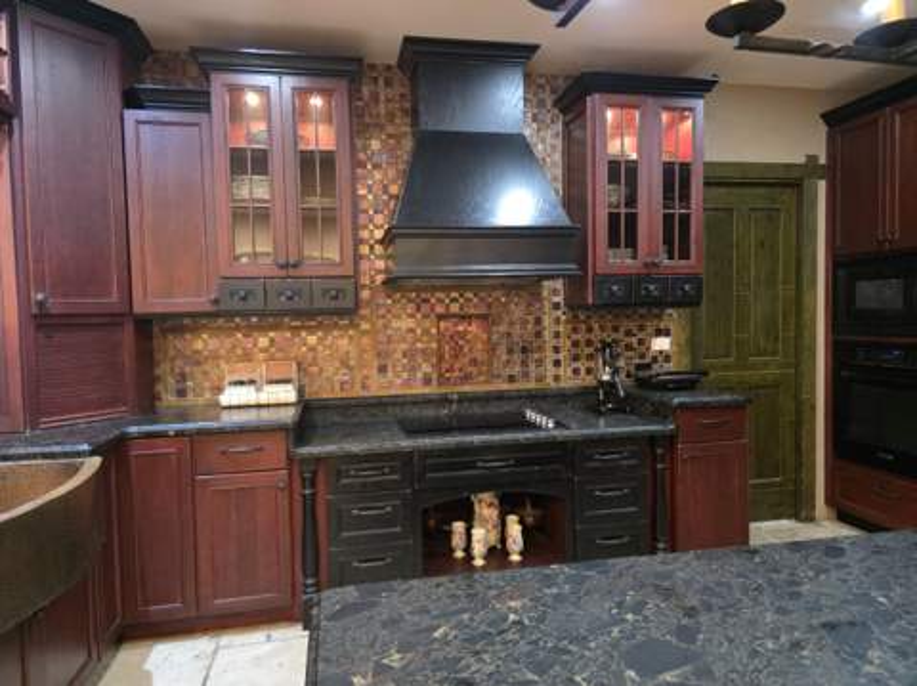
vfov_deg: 58.8
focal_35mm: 23
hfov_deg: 74.0
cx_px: 458
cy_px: 343
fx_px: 609
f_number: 1.7
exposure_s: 1/60
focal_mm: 6.3
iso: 1600
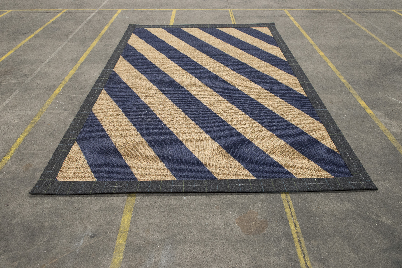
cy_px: 134
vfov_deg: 49.6
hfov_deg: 69.4
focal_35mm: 26
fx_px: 290
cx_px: 201
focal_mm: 26
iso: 1600
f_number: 7.1
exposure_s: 1/250
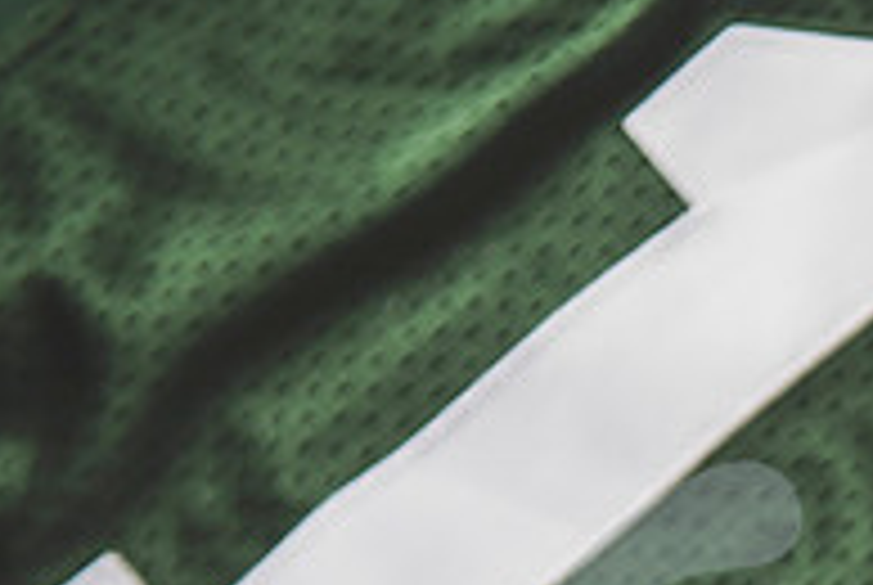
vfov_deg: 8.1
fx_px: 4056
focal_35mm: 167
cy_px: 862
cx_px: 1188
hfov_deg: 11.9
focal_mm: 56
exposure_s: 1/125
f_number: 2.8
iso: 100
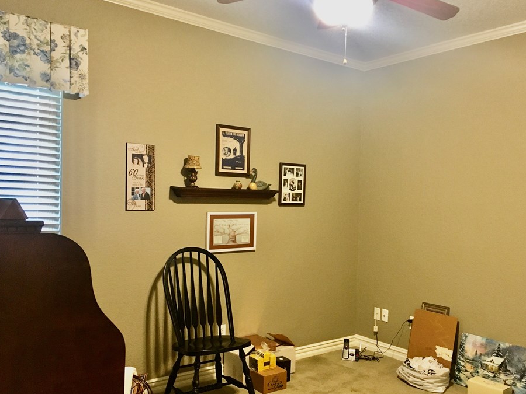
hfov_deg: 55.3
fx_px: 501
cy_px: 214
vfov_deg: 42.9
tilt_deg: -3.0
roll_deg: -2.1
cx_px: 285
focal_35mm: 33
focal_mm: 4.15
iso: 200
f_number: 2.2
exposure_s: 1/17
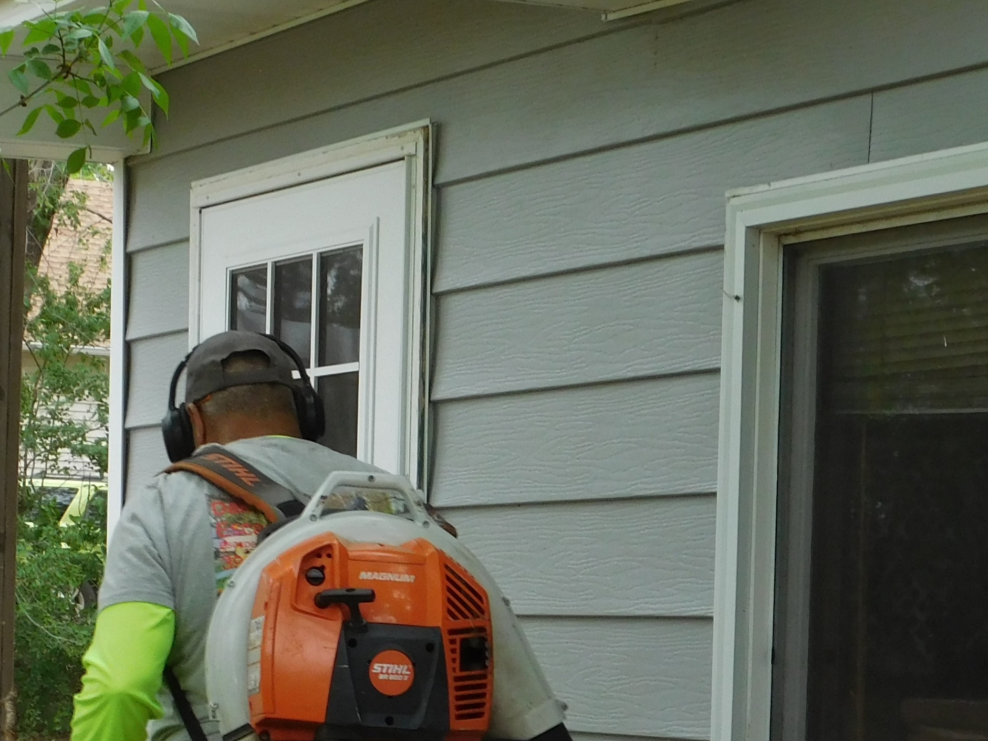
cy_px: 763
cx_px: 276
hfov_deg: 19.9
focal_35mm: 98
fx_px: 2797
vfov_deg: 14.8
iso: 125
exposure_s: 1/160
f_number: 3.6
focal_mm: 7.1
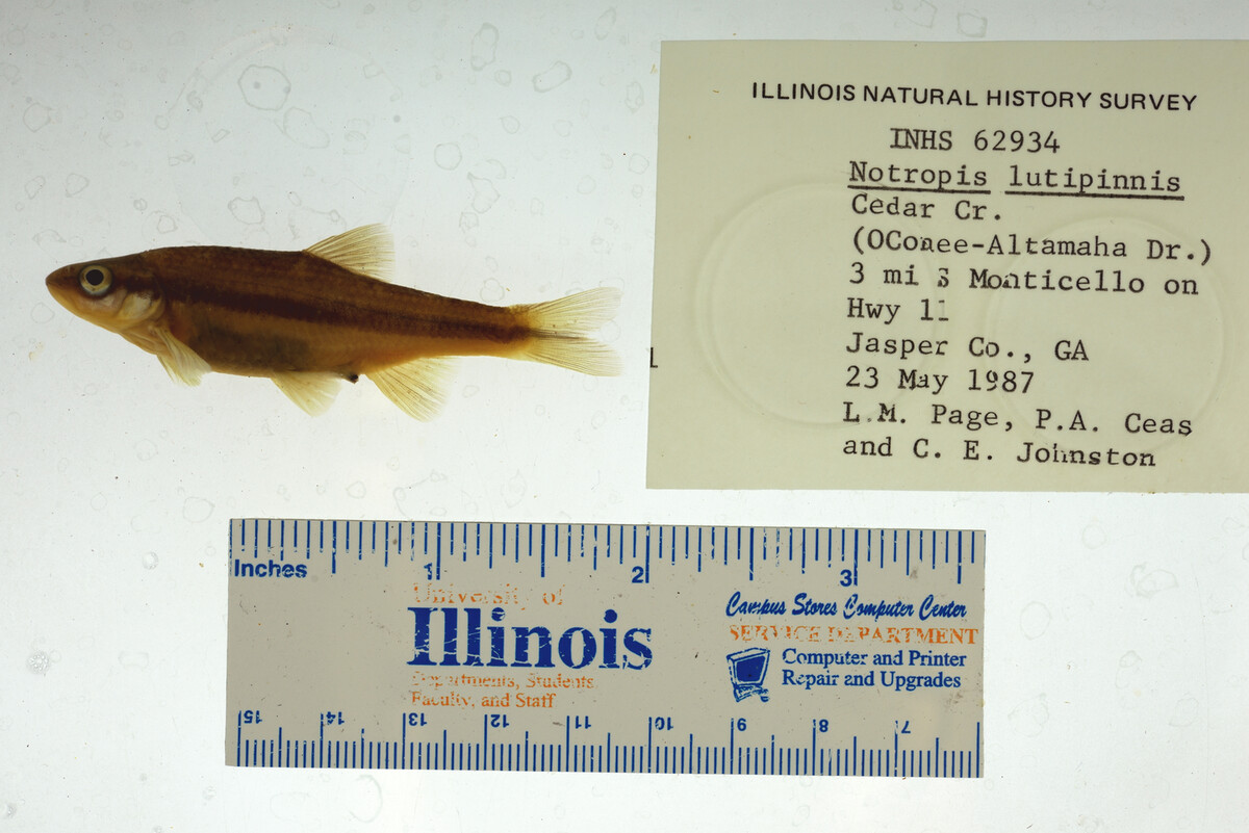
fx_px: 2082
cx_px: 624
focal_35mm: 60
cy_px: 416
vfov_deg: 22.6
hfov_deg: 33.4
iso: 100
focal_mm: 60
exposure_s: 1/200
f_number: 10
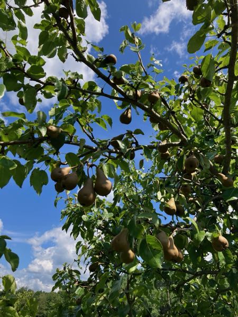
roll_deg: -3.1
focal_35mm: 28
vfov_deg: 63.4
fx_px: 257
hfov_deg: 49.7
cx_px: 119
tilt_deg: +32.7
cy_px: 158
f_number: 1.8
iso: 32
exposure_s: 1/1297
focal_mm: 3.99
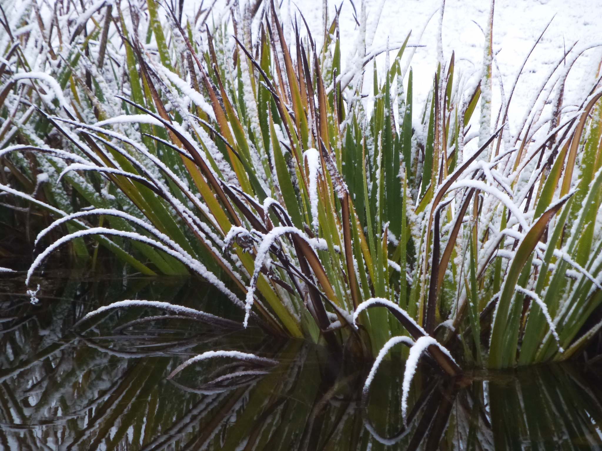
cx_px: 301
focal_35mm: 231
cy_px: 226
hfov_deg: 8.6
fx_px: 4017
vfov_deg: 6.4
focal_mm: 41.3
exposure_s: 1/30
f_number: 5.6
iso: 400
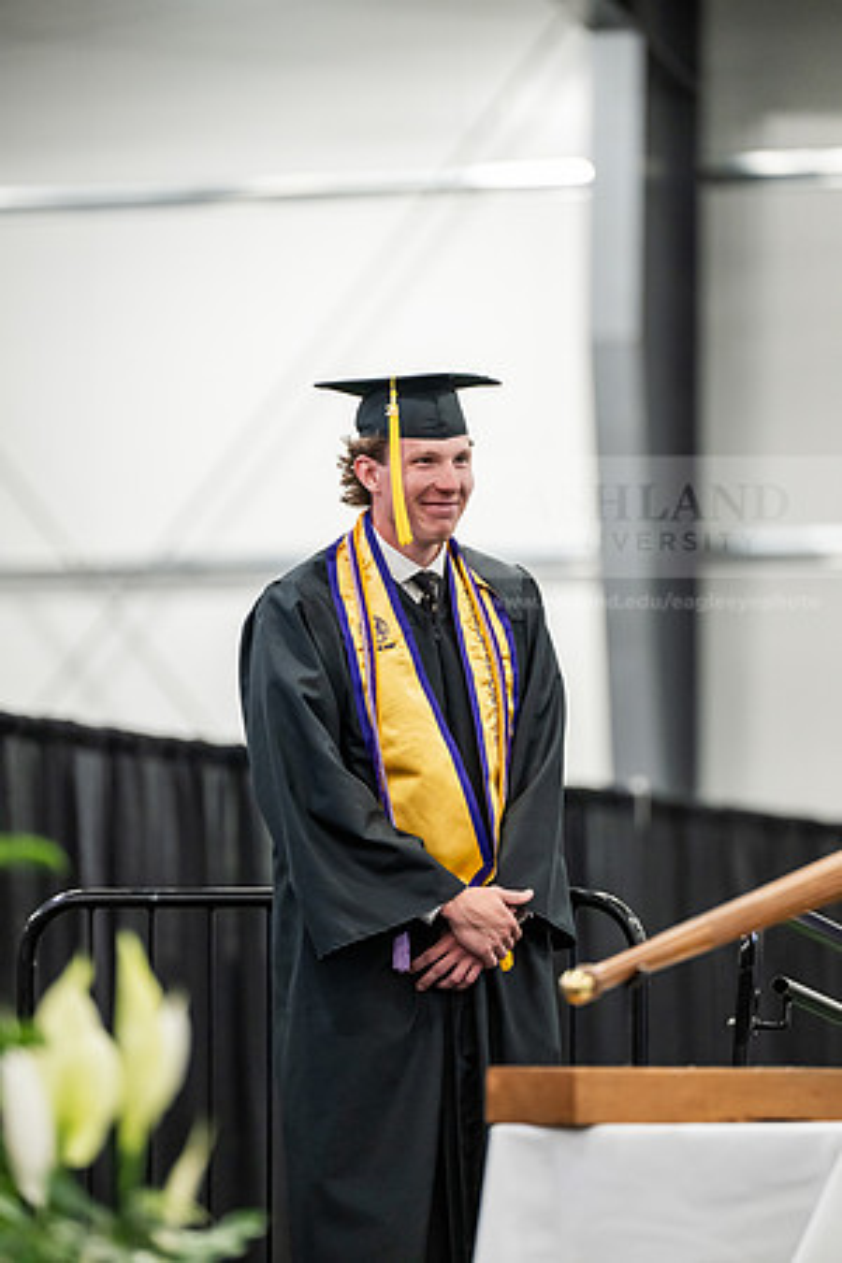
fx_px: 7016
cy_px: 632
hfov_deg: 6.9
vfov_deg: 10.3
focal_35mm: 200
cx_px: 421
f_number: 3.2
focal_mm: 200
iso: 2500
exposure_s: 1/200
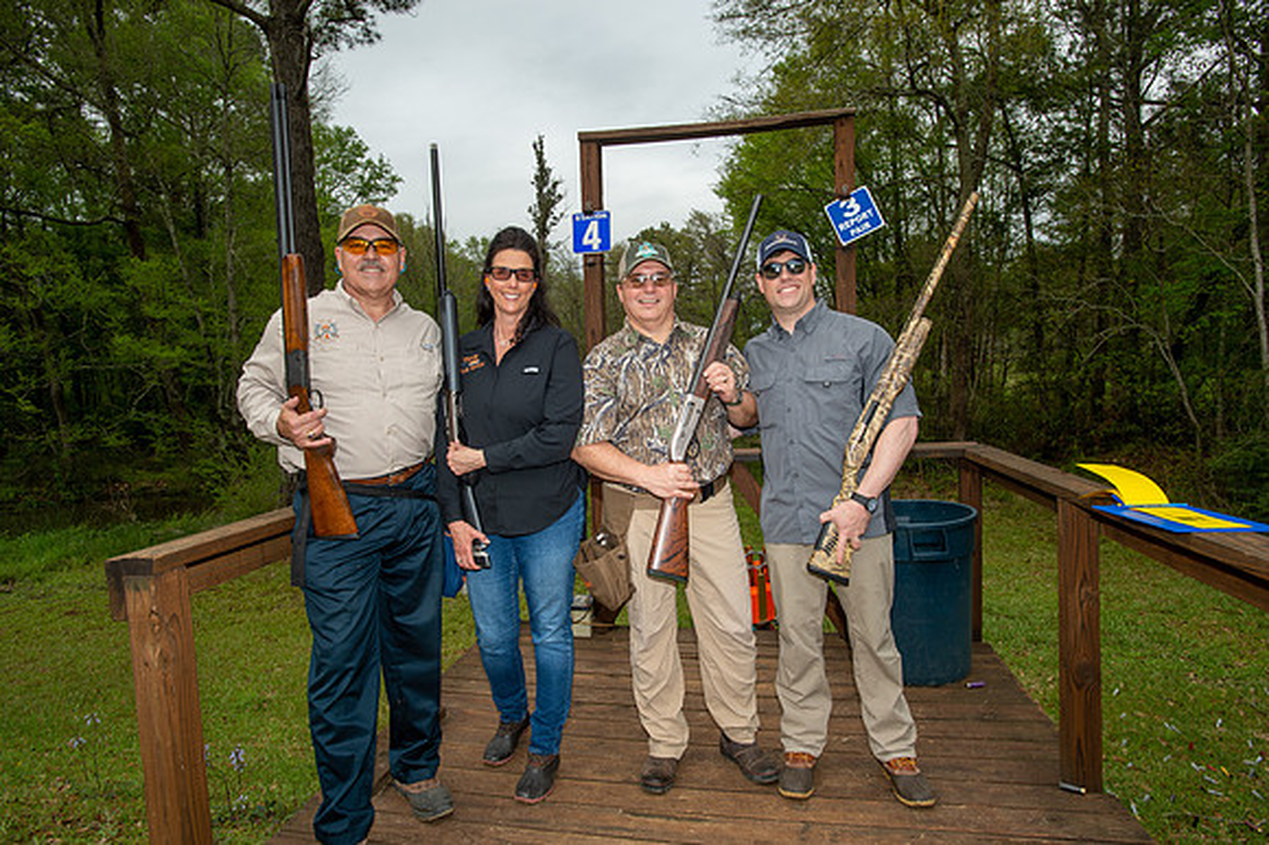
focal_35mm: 22
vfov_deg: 57.2
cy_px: 422
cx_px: 634
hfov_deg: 78.6
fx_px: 775
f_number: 8
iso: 125
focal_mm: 22
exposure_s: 1/160
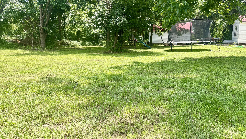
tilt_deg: -3.7
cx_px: 122
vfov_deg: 39.9
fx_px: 189
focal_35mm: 29
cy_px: 51
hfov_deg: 66.1
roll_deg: -0.2
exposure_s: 1/973
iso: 50
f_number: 1.6
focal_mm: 5.96
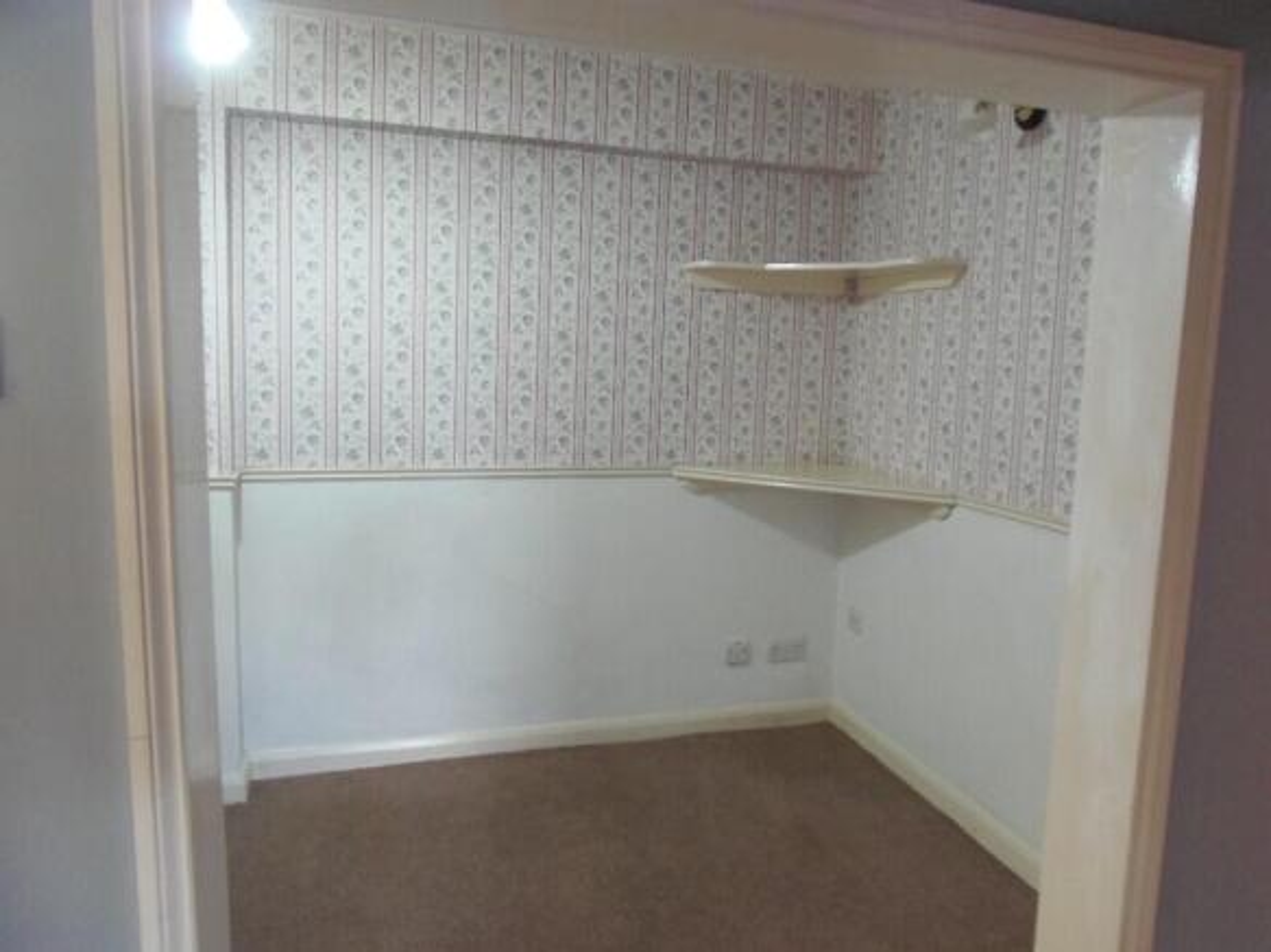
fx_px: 881
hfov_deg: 71.6
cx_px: 636
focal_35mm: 24
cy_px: 476
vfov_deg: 56.8
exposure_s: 1/30
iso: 400
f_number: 2.9
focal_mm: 4.3
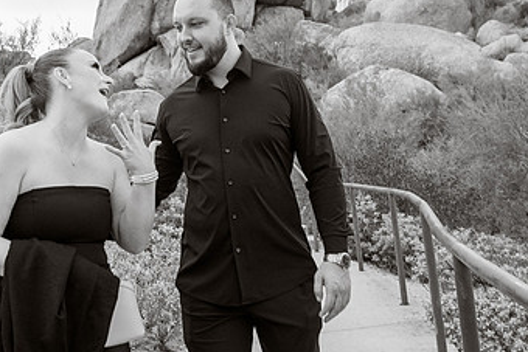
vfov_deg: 32.5
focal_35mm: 41
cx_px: 171
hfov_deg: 46.6
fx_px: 602
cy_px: 131
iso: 2000
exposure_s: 1/250
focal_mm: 24
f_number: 5.6
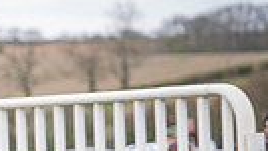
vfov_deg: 2.7
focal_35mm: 456
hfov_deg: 4.7
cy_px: 268
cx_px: -218
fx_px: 3242
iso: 400
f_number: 2.8
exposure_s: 1/1250
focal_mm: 77
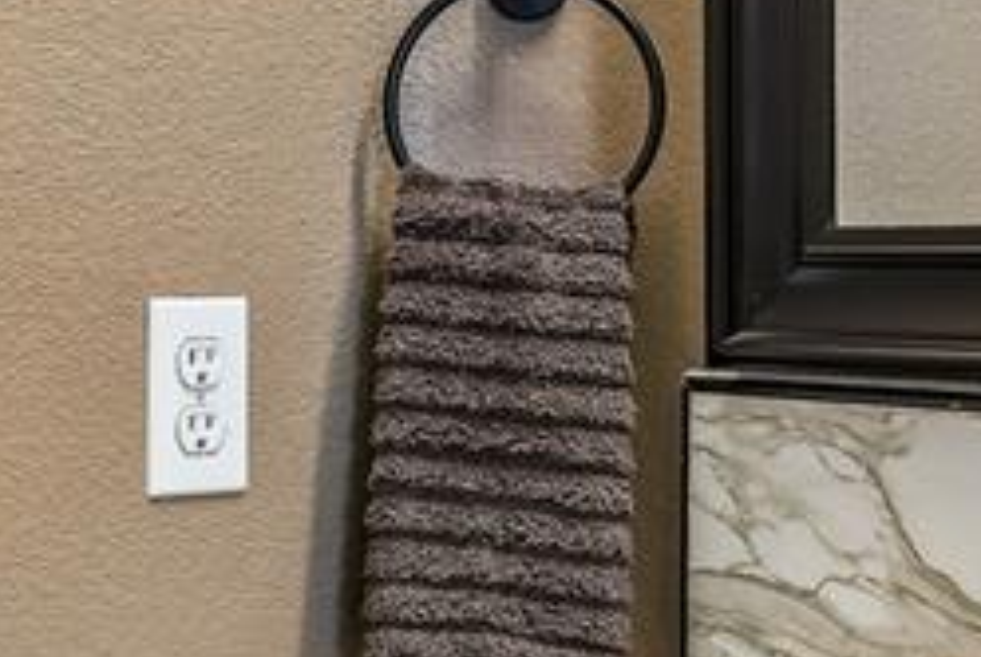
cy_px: 230
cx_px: 142
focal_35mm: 87
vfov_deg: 15.7
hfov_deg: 22.9
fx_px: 2374
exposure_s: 1/4
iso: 400
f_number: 10
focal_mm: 18
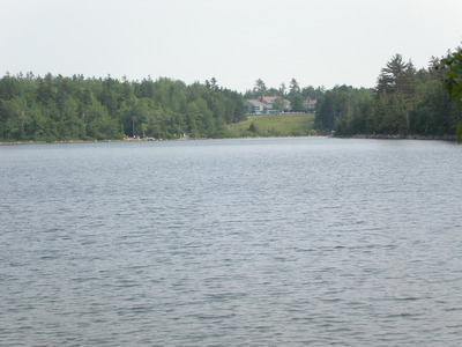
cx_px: 231
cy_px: 174
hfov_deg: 17.3
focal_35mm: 114
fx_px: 1521
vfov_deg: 13.0
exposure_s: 1/180
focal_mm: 23.4
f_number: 8
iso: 100
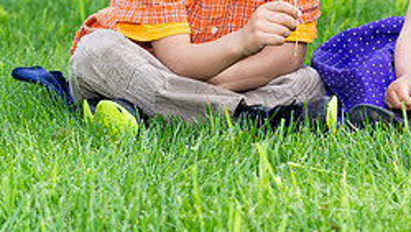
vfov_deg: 5.3
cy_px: -98
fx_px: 2486
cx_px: 466
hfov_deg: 9.3
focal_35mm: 228
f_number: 5
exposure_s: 1/200
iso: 100
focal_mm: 85
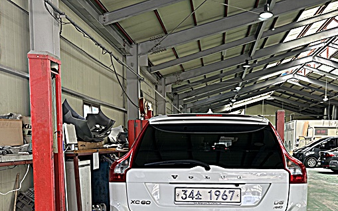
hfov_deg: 54.5
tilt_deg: -7.0
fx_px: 322
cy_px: 174
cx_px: 216
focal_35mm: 35
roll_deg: -0.4
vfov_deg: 34.9
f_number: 1.78
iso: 80
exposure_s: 1/297
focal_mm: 6.86
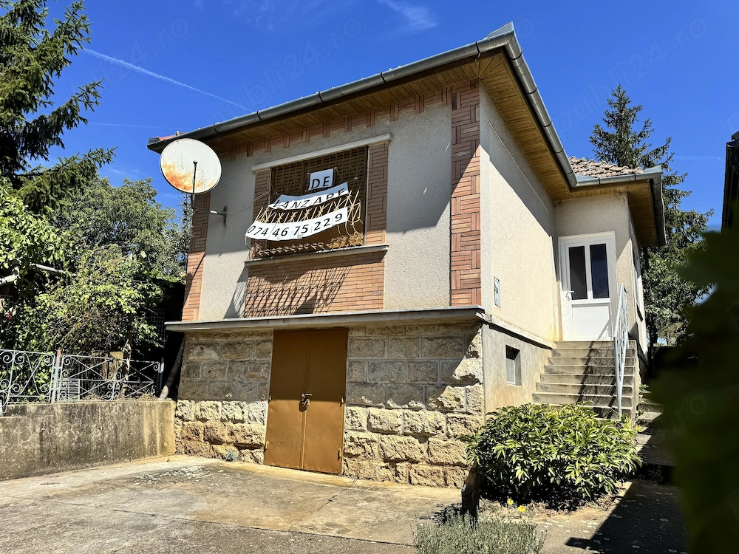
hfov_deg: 71.6
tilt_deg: +12.4
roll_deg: -2.0
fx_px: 512
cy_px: 277
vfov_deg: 56.8
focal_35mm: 24
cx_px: 370
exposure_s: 1/4950
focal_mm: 6.76
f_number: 1.78
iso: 80
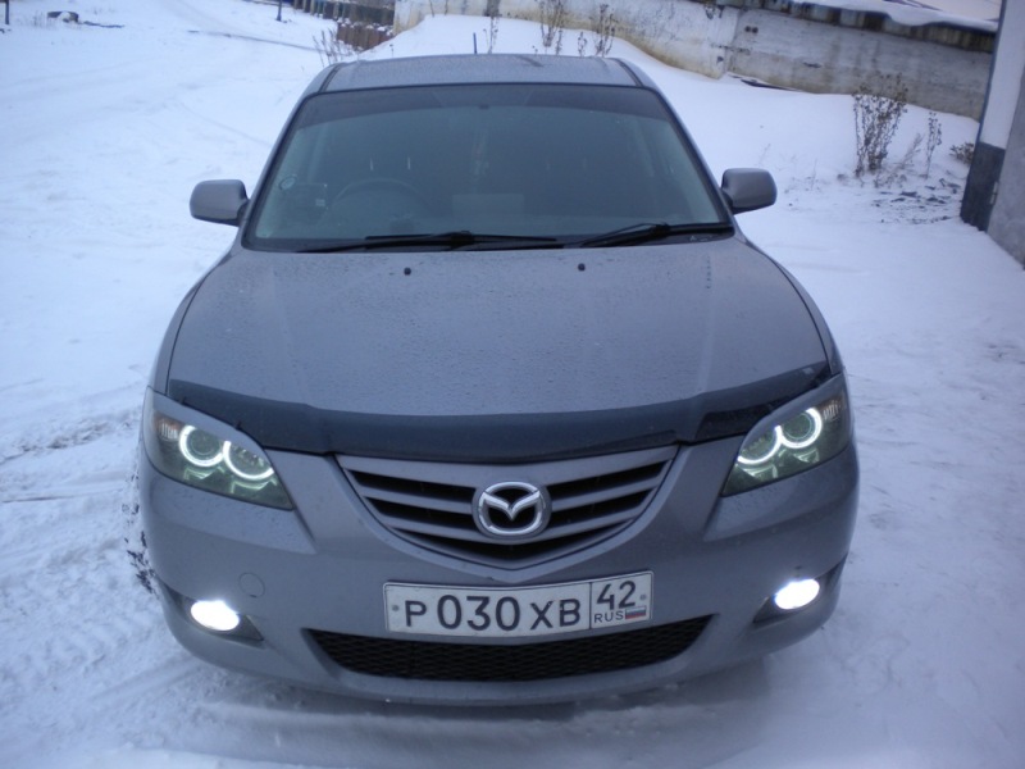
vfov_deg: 40.7
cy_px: 384
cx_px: 512
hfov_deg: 52.6
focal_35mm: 35
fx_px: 1036
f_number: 3.1
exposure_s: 1/140
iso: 80
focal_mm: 6.3
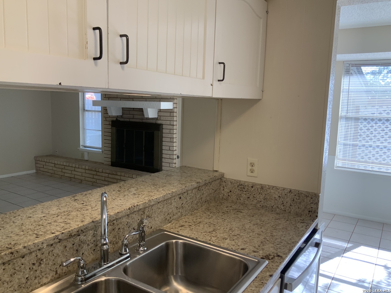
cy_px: 146
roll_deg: -0.7
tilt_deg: -5.3
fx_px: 328
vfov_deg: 48.2
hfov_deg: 61.7
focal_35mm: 29
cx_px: 196
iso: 50
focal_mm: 3
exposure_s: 1/60
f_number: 1.8
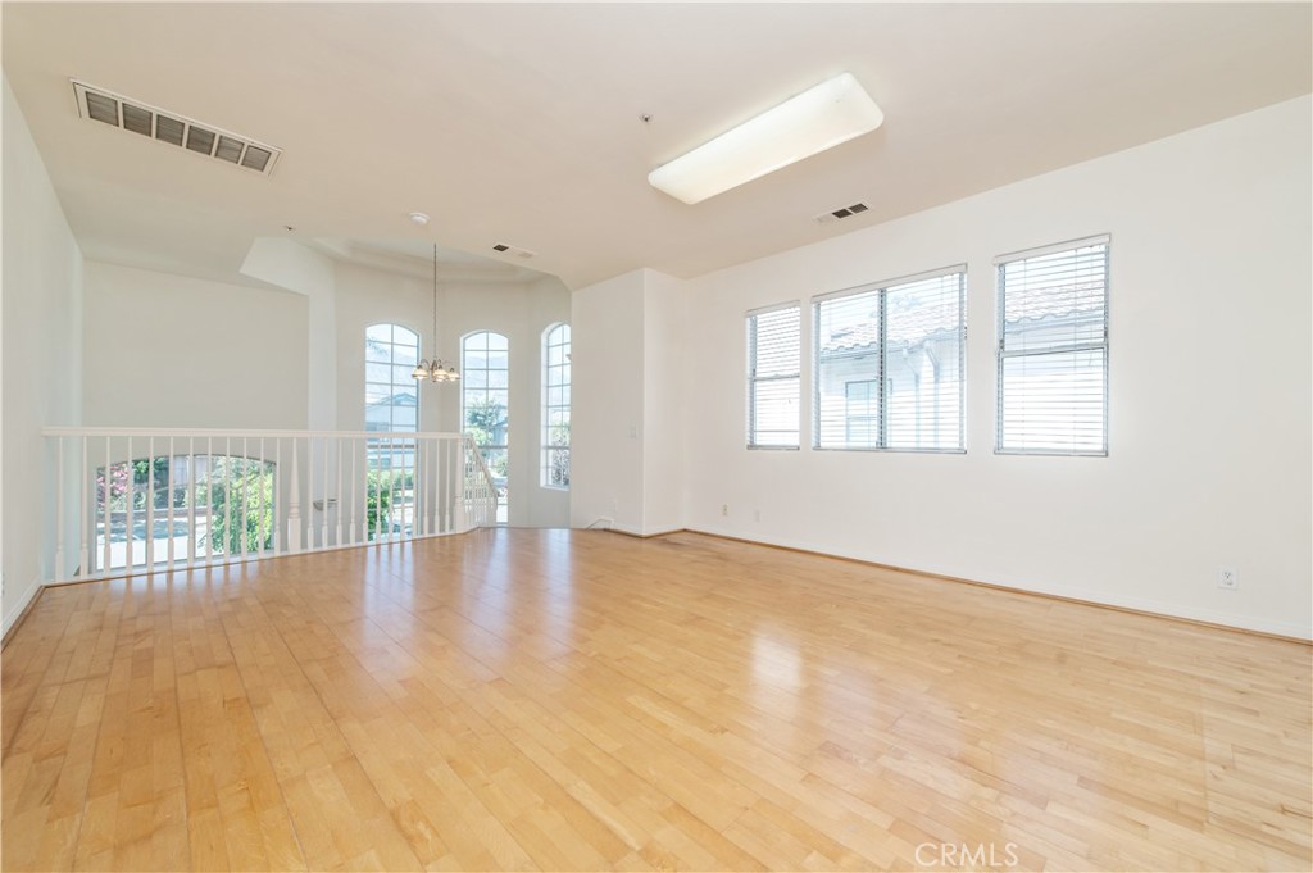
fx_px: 510
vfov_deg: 81.1
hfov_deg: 104.3
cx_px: 656
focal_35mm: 14
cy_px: 436
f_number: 7.1
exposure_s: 1/160
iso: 100
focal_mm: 14
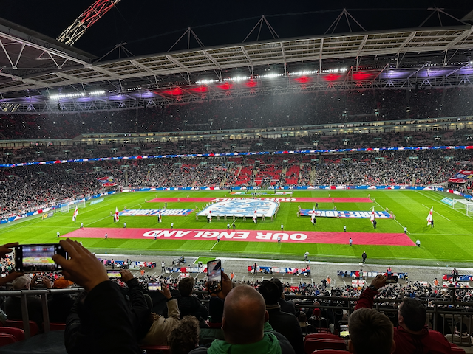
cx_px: 236
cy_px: 177
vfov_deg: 56.8
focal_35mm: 24
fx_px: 328
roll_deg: +2.4
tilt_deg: -5.7
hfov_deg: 71.6
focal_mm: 6.86
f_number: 1.78
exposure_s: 1/108
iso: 250
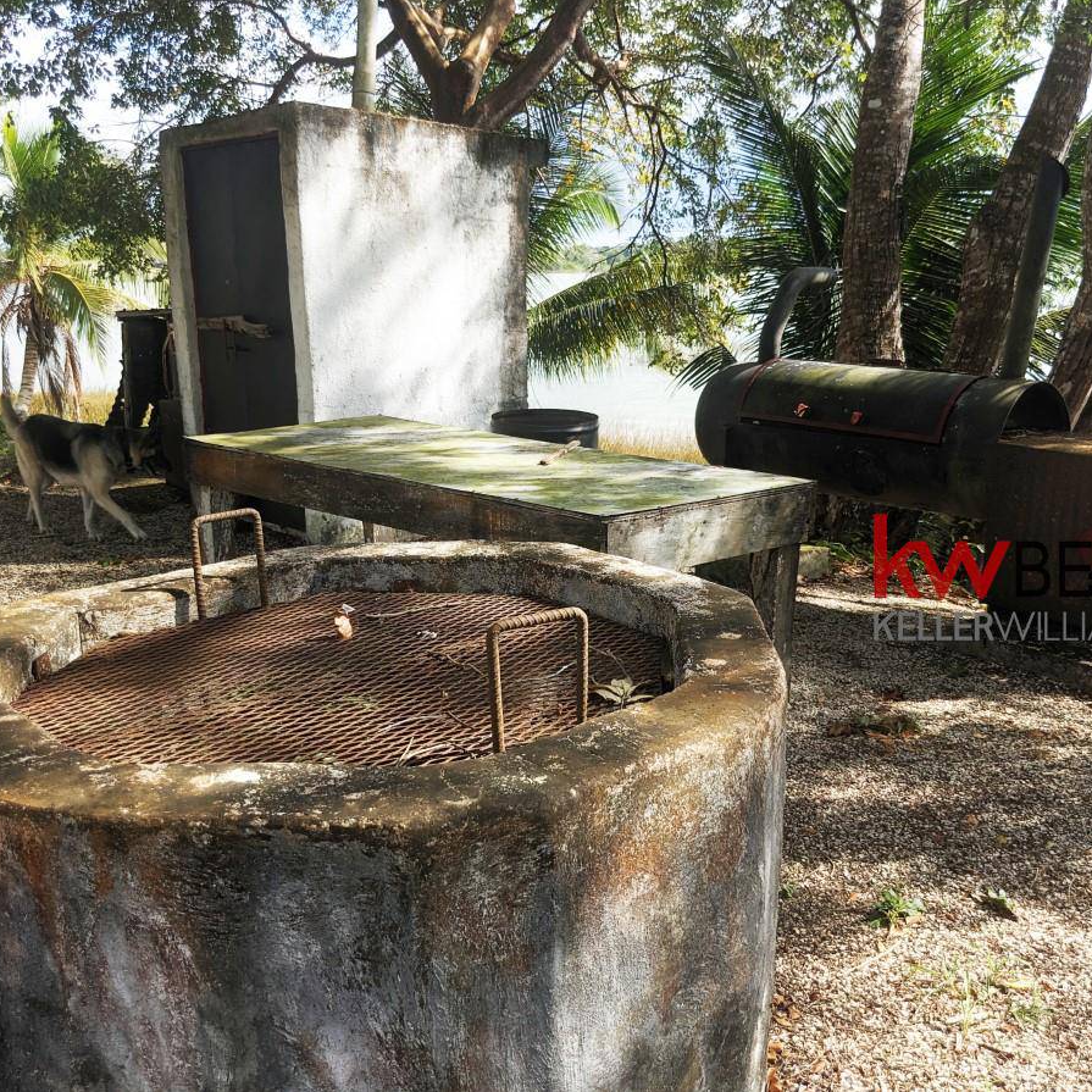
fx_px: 1142
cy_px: 544
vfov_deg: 51.1
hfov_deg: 51.1
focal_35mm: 32
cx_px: 567
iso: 50
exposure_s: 1/1381
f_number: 1.73
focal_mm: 4.38
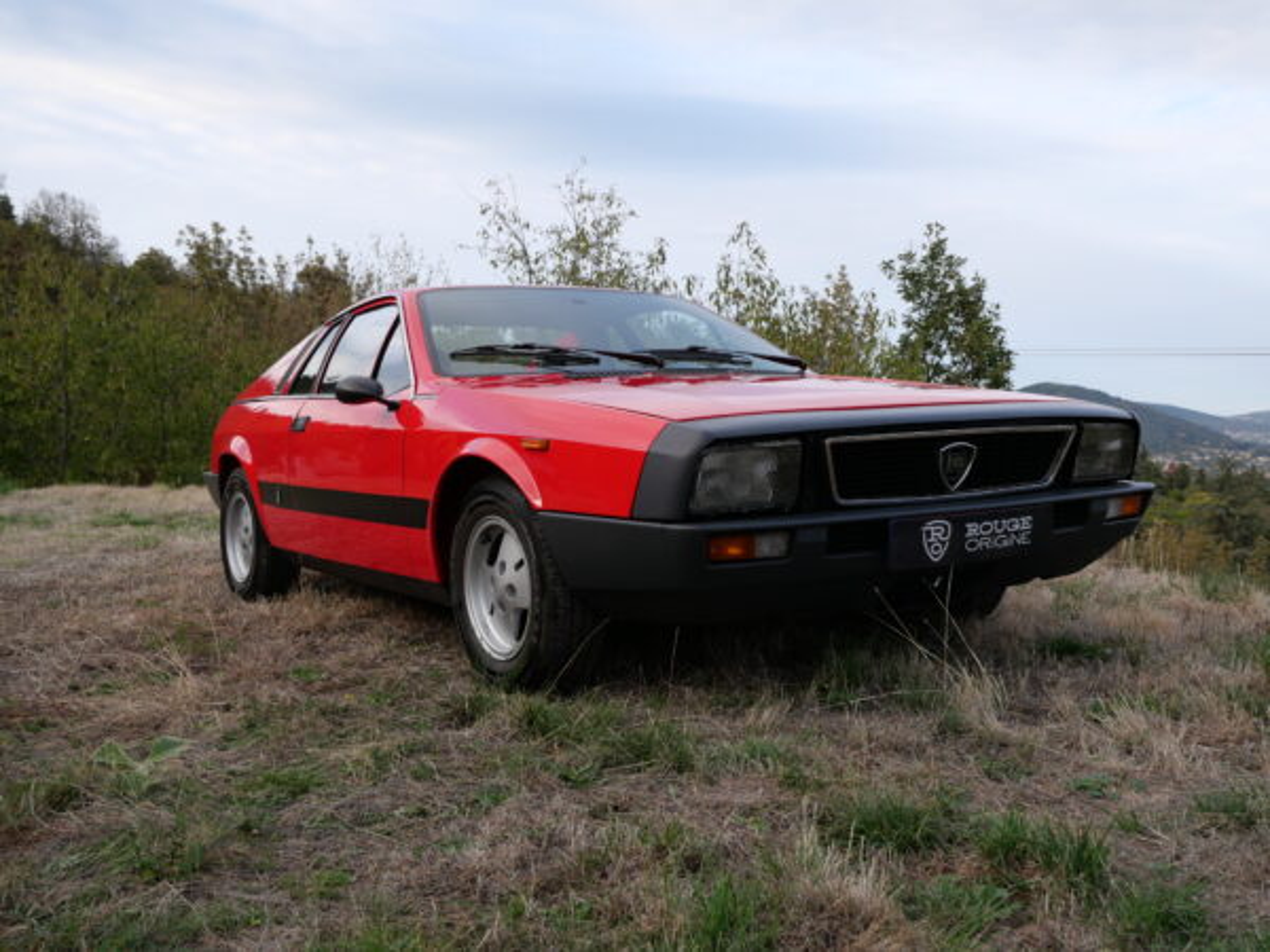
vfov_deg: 41.8
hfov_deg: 54.0
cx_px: 635
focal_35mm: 34
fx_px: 1247
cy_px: 476
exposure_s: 1/160
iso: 200
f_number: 5
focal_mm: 17
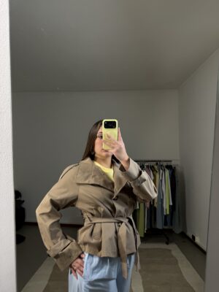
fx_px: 202
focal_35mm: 24
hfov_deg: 56.8
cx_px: 110
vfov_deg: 71.6
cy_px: 146
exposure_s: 1/100
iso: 64
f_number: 1.78
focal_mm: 6.76
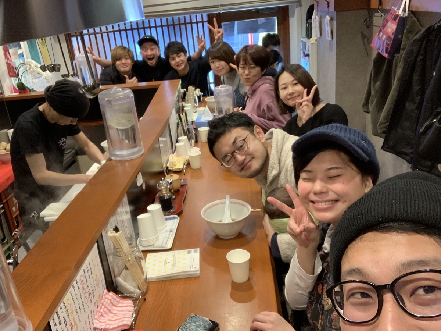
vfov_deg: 44.2
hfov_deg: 56.8
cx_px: 220
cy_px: 166
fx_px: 408
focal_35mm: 32
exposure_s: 1/60
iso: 200
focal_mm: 2.87
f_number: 2.2
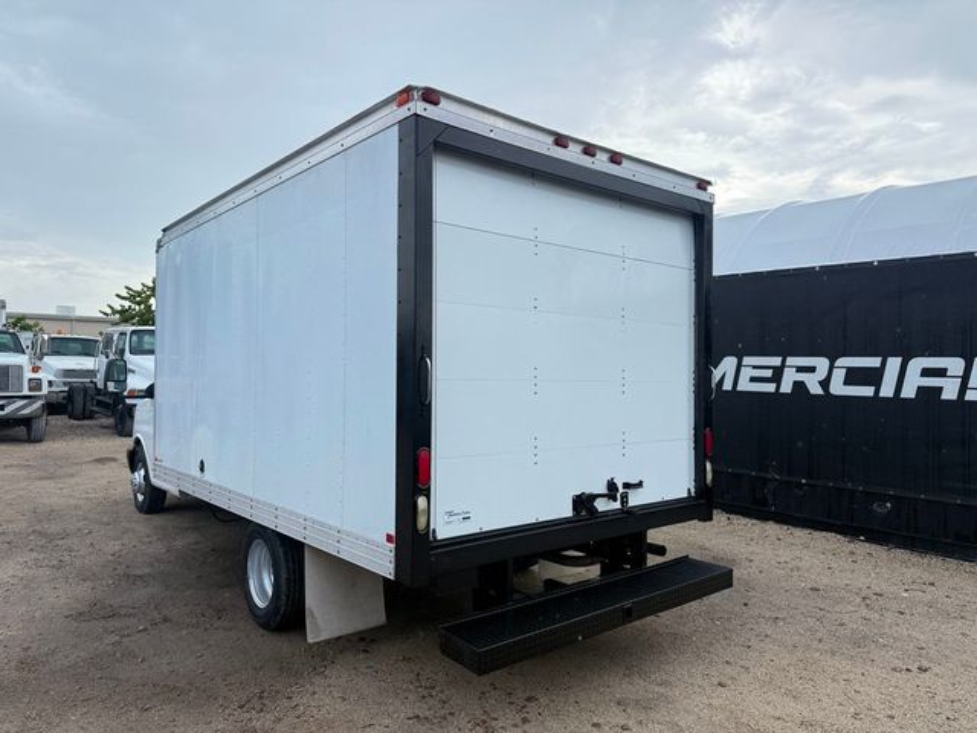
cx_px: 488
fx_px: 677
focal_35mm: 24
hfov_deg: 71.6
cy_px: 366
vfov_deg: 56.8
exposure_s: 1/2370
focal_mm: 6.76
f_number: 1.78
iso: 80
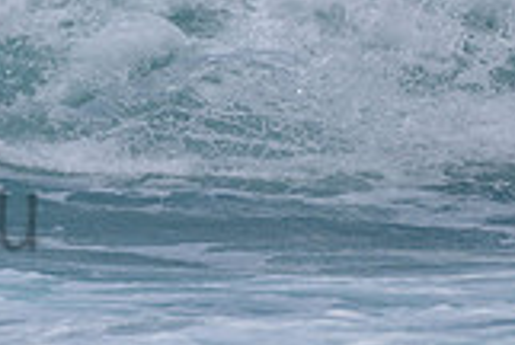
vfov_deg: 0.6
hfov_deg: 0.9
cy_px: 112
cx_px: -89
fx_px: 31673
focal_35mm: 2210
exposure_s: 1/2000
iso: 100
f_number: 5.6
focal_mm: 500
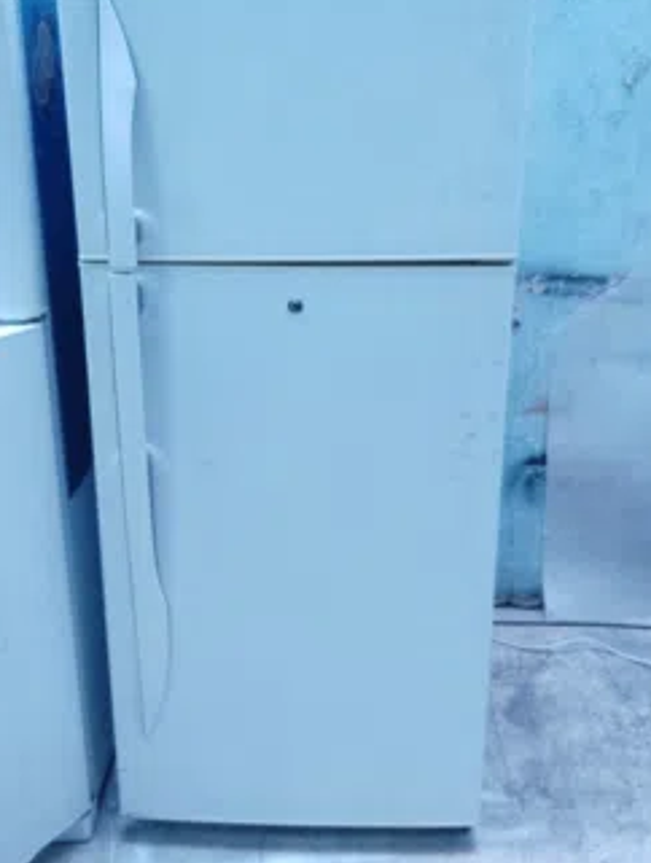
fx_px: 900
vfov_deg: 50.8
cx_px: 304
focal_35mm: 36
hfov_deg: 39.8
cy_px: 333
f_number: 1.8
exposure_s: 1/33.3
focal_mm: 4.25
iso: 606
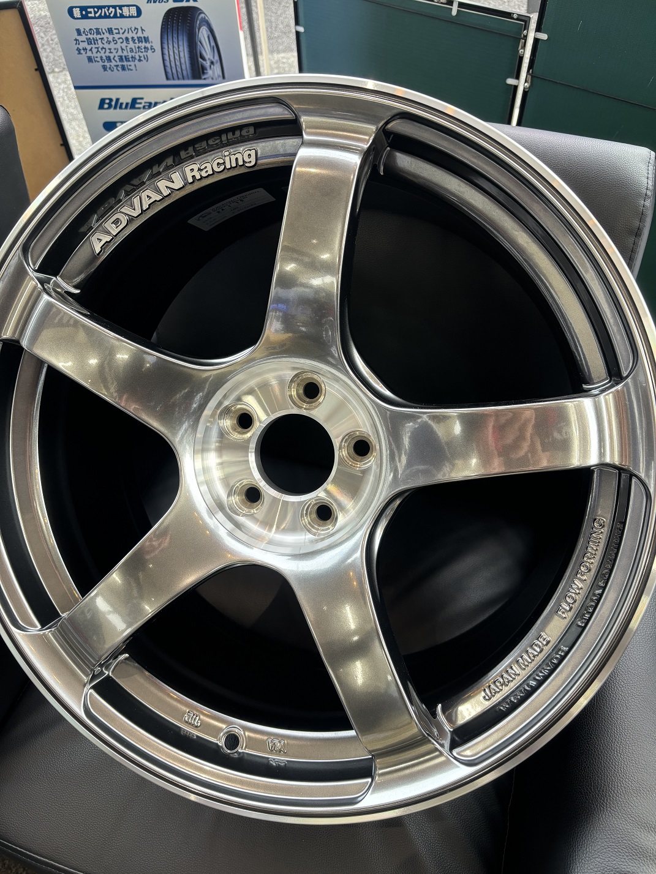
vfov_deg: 67.3
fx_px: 657
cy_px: 437
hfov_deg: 53.1
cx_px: 328
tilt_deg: -51.8
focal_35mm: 26
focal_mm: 5.96
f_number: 1.6
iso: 100
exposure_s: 1/100
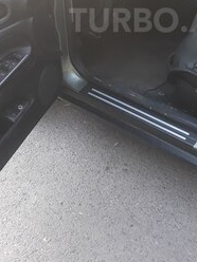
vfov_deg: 33.4
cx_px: 150
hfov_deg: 26.6
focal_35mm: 54
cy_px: 20
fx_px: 410
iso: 125
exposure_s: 1/50
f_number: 1.7
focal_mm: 3.71
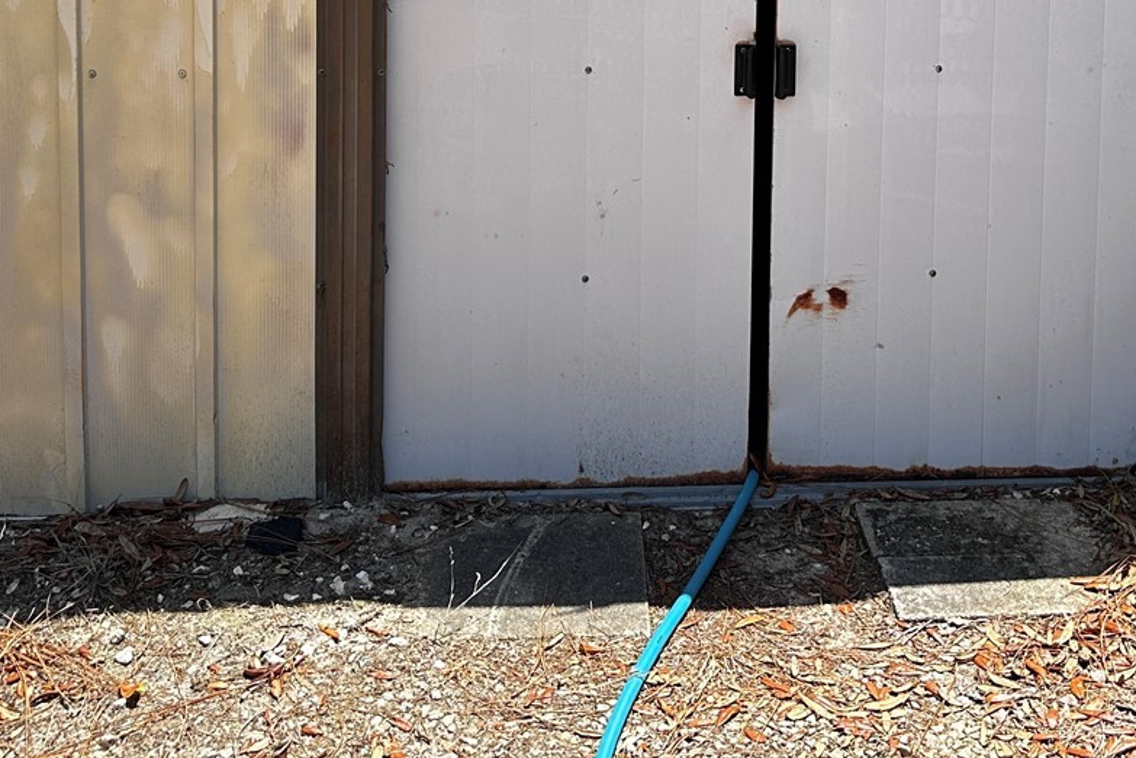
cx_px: 702
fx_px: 1609
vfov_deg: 24.4
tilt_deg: -5.3
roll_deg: -2.1
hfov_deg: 38.7
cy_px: -106
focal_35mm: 51
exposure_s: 1/1256
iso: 80
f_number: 1.78
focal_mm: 6.86
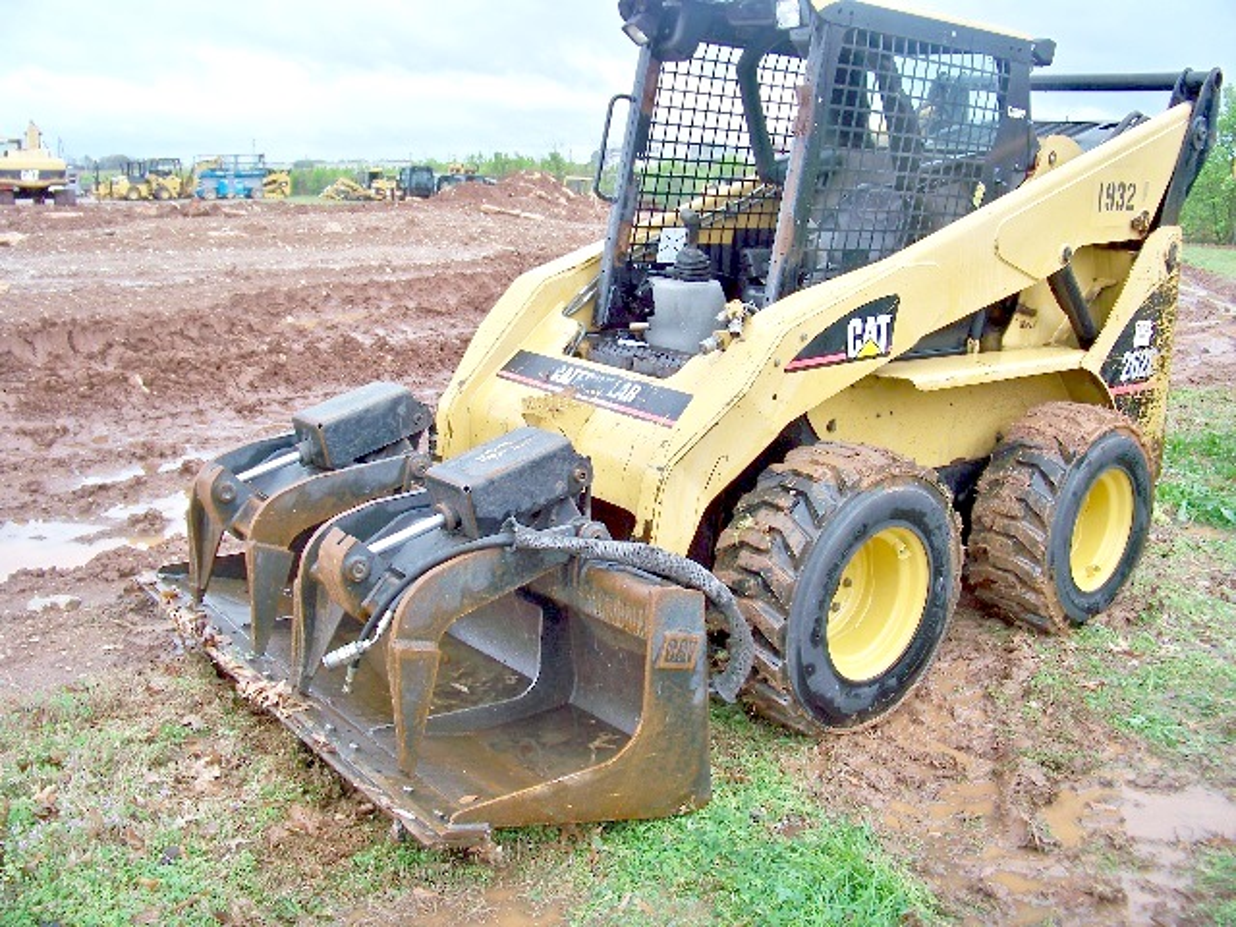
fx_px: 1178
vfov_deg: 42.9
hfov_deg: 55.4
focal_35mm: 33
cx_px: 618
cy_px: 464
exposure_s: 1/80
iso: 80
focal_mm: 5.85
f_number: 2.8
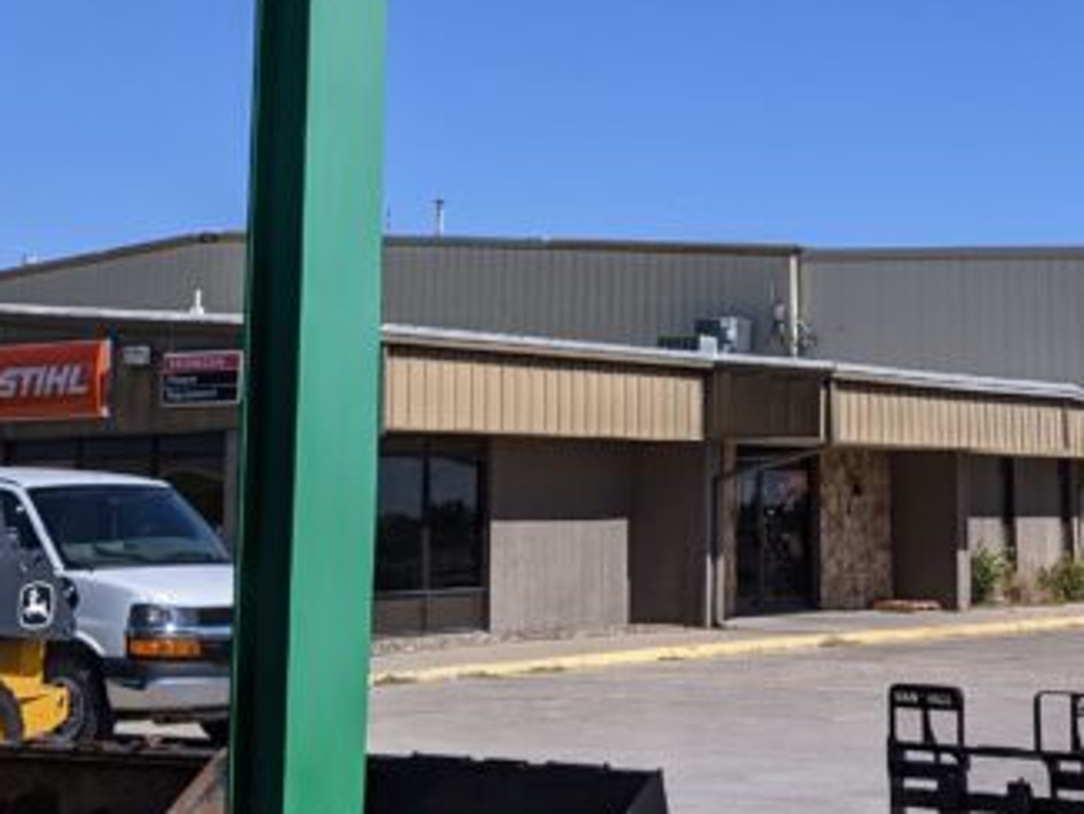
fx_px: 2663
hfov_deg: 22.9
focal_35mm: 85
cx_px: 764
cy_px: 3
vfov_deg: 17.0
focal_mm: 4.44
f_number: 1.8
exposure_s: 1/7812
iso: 71
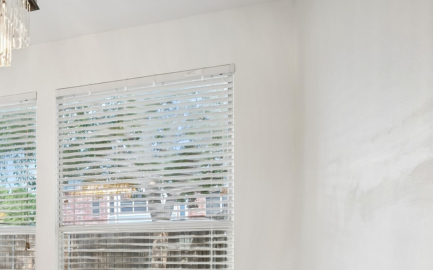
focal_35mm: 36
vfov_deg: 32.2
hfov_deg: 46.4
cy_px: 278
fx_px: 425
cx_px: 13
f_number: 8
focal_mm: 17.5
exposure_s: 1/13
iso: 320
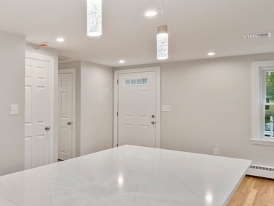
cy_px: 107
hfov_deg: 51.2
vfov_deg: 45.5
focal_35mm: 31
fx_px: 245
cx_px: 24
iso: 320
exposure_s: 1/5
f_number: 8
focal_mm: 12
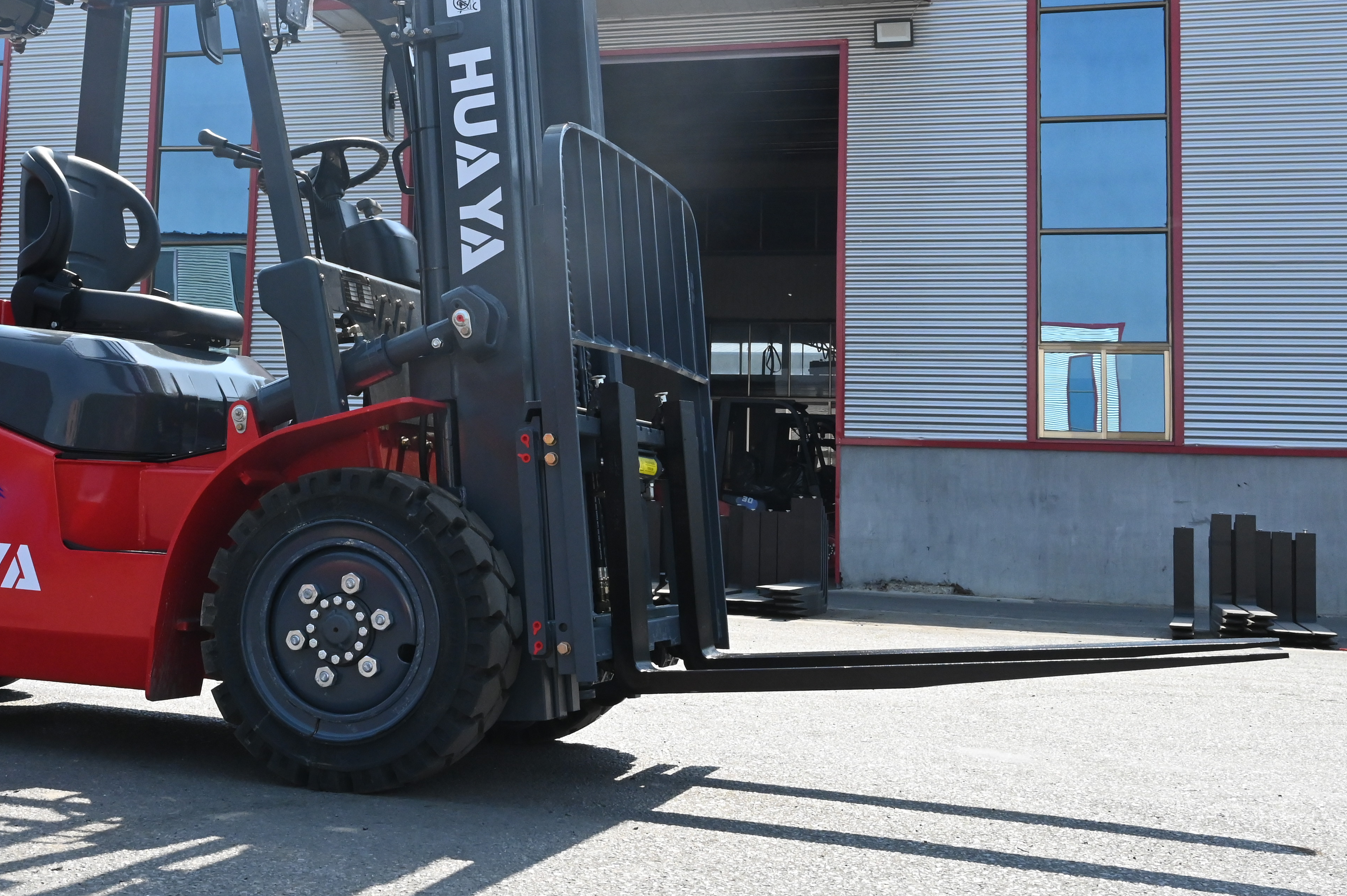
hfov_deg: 39.4
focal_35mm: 49
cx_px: 363
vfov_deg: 27.3
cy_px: 289
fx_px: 1832
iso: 2500
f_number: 16
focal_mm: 31
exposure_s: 1/1000
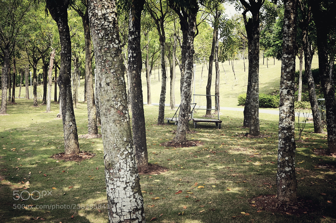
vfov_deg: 29.7
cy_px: 112
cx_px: 168
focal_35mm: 45
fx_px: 419
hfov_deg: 43.7
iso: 100
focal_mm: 30
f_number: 7.1
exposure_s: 1/200
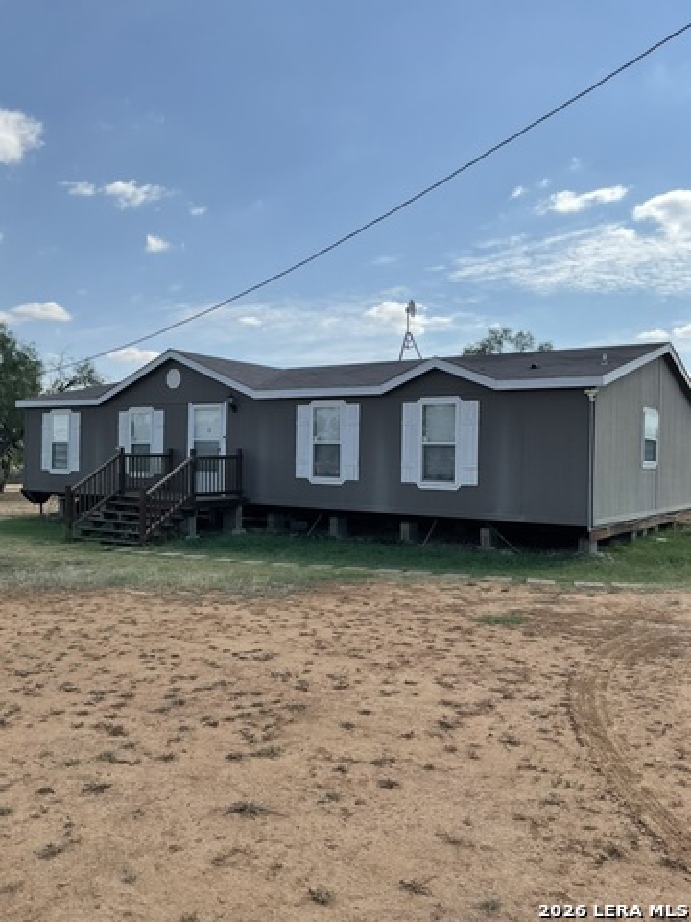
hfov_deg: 48.2
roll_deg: -0.9
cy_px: 461
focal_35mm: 29
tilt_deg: -0.2
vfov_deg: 61.7
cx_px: 346
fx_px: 772
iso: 16
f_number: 1.8
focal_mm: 3
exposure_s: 1/2227
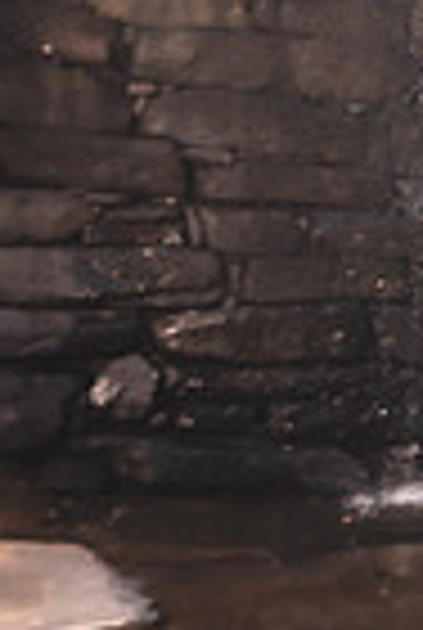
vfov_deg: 20.0
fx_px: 1771
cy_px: 169
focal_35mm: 101
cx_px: 1295
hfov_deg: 10.0
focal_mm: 24
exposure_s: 1/2000
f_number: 2.8
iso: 400
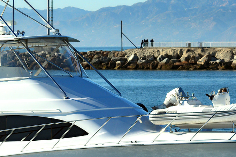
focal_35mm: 248
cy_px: 20
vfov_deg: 5.5
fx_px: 1626
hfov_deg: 8.3
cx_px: 105
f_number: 7.1
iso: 160
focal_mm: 70
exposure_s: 1/800
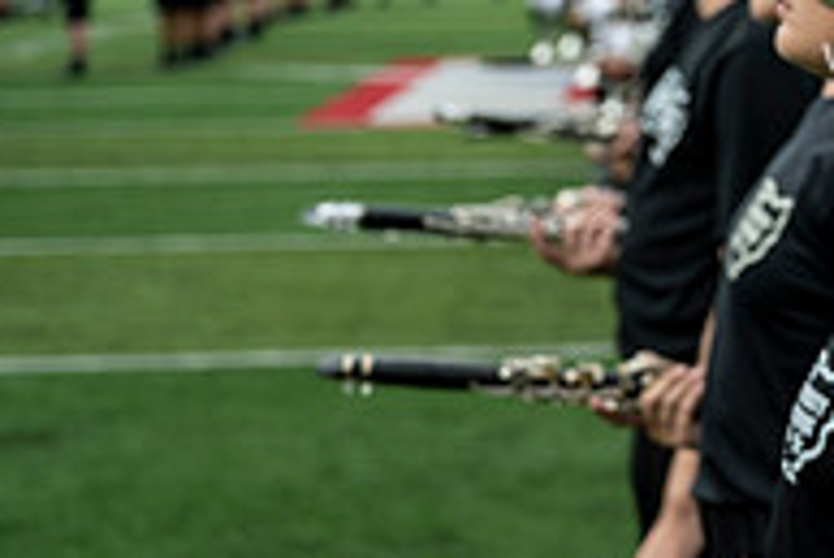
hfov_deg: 12.7
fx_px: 3617
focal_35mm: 156
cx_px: 1119
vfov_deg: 8.7
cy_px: -97
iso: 250
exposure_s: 1/800
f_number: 4
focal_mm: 52
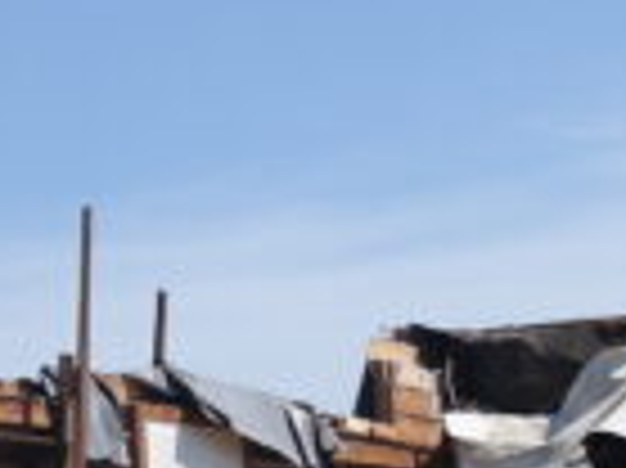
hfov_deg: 11.5
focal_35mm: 159
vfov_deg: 9.2
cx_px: -531
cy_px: 518
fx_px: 2873
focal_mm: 20
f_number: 6.3
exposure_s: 1/320
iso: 100
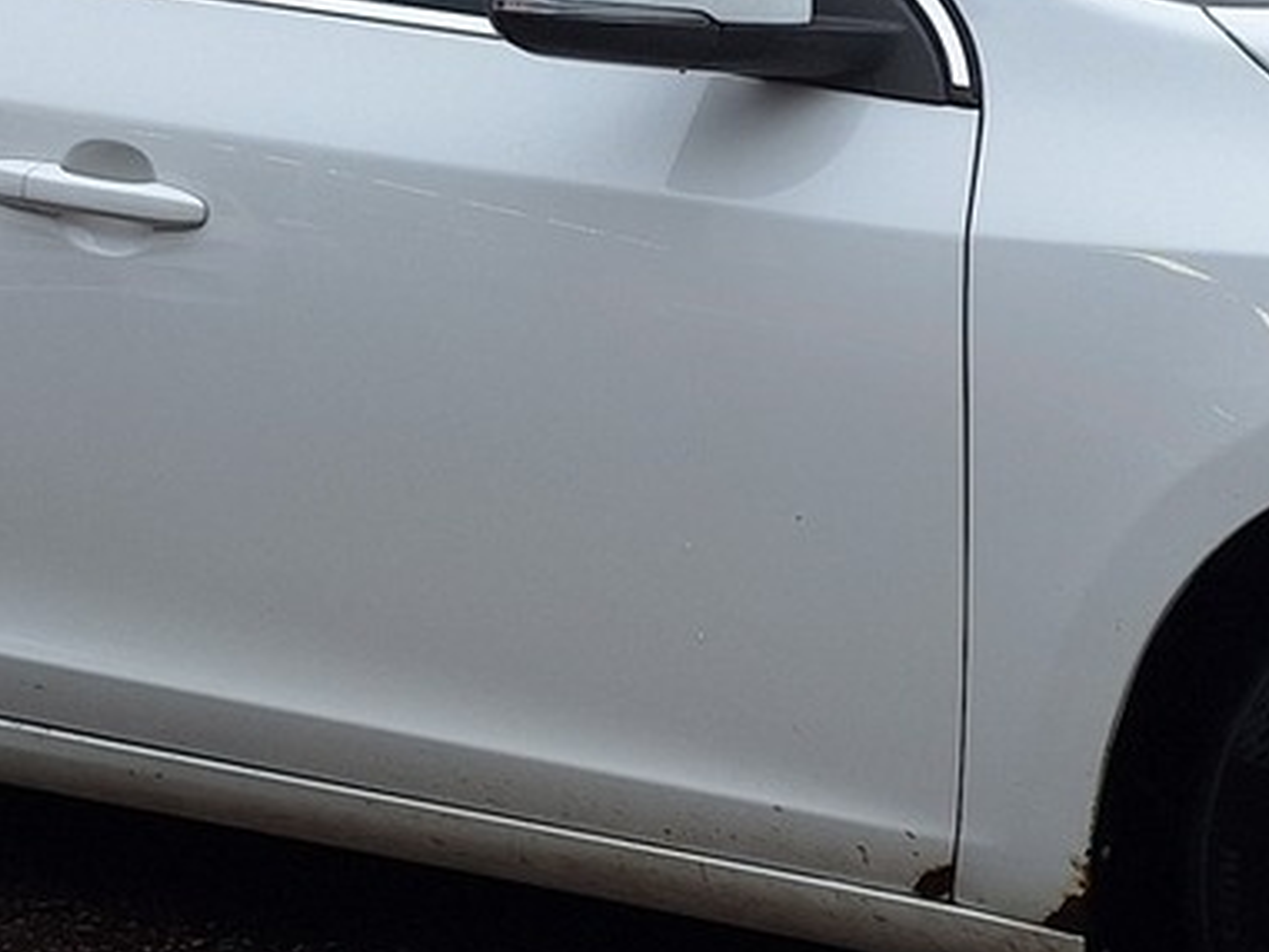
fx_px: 3190
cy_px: 343
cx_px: 846
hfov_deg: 22.4
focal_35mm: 87
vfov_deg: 17.0
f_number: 1.8
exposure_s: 1/195
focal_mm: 5.54
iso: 40
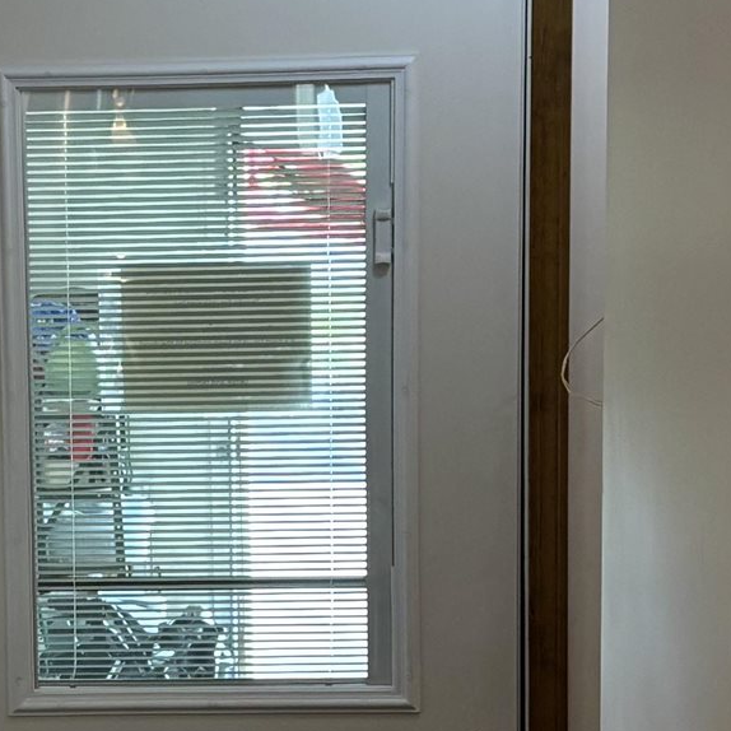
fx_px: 2939
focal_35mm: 123
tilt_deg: -9.4
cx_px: 45
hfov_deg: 14.0
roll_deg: +1.1
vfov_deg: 14.2
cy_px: 472
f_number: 1.6
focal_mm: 5.96
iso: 160
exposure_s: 1/60
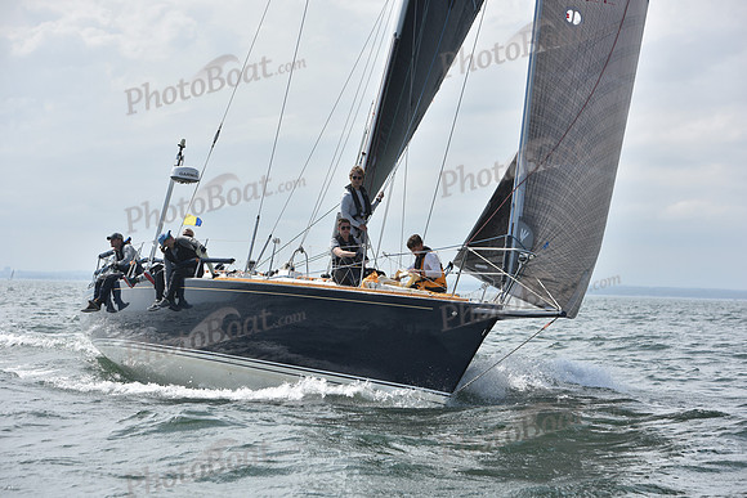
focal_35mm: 112
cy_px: 249
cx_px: 374
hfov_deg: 18.3
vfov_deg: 12.2
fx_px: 2324
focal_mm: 112
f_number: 7.1
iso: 200
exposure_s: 1/1250
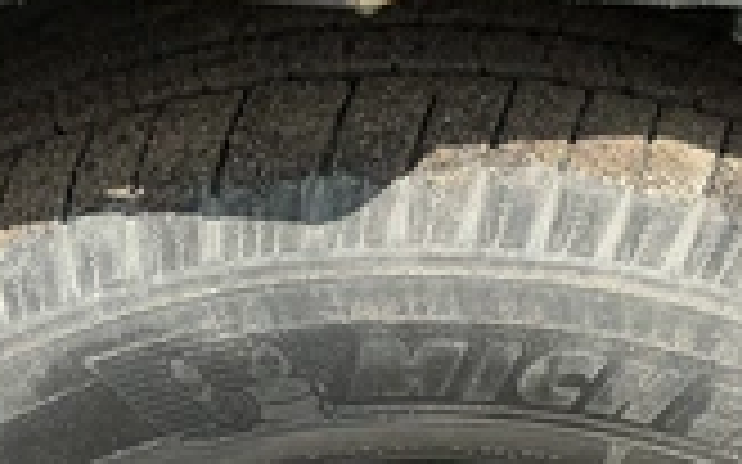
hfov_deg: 28.5
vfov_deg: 17.2
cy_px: 572
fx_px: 1455
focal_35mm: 72
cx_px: 436
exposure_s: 1/804
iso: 25
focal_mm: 3
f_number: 1.8
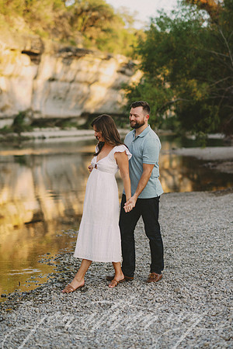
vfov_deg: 23.9
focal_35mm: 85
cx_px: 116
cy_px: 174
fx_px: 825
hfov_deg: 16.1
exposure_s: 1/800
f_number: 2.5
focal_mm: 85
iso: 125
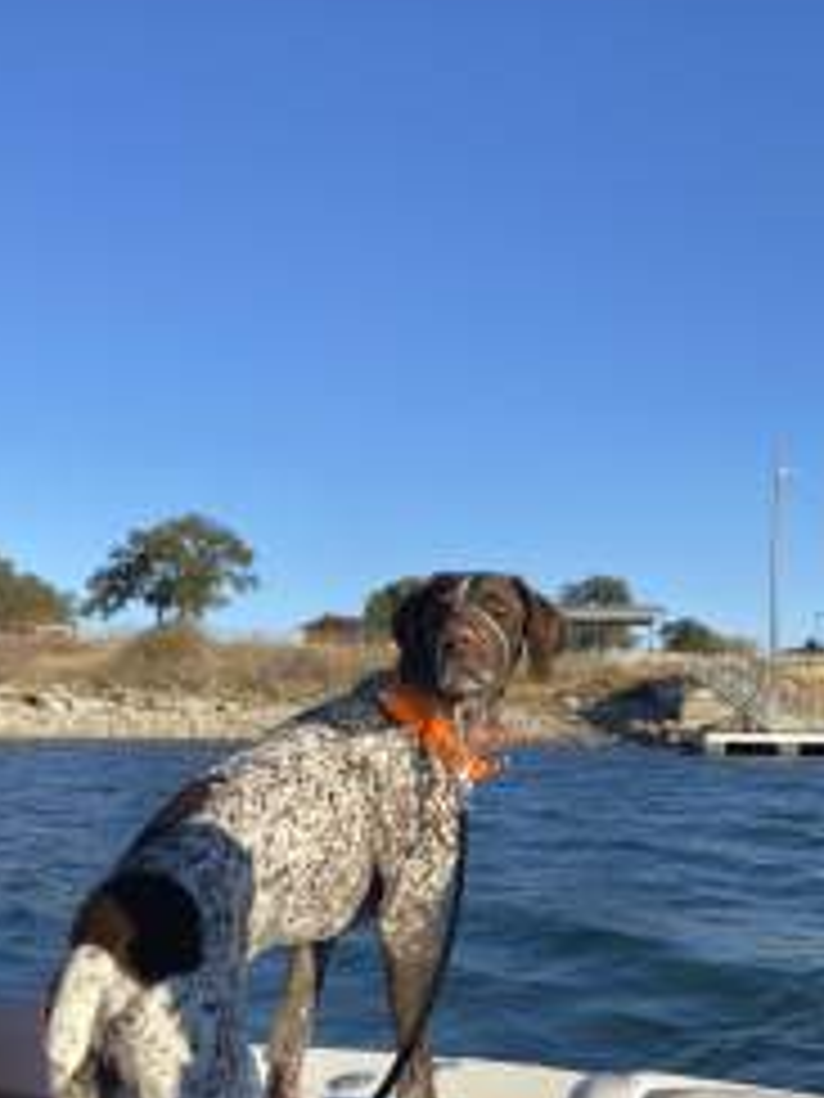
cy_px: 752
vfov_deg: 46.9
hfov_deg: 36.8
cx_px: 437
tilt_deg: -0.9
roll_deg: -0.4
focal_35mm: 39
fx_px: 1238
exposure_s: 1/2268
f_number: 1.8
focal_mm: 4.25
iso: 32
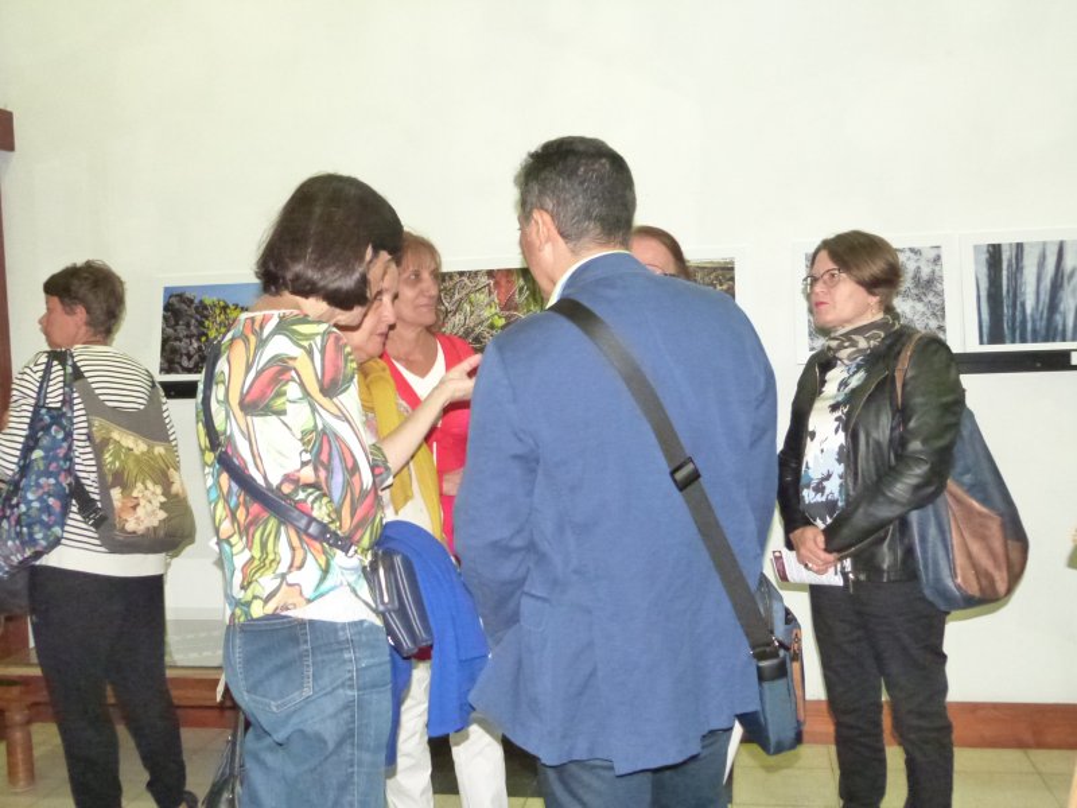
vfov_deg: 38.7
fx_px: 1151
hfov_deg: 50.1
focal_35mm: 37
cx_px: 538
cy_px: 404
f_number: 3.1
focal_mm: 6.5
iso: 1600
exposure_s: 1/60
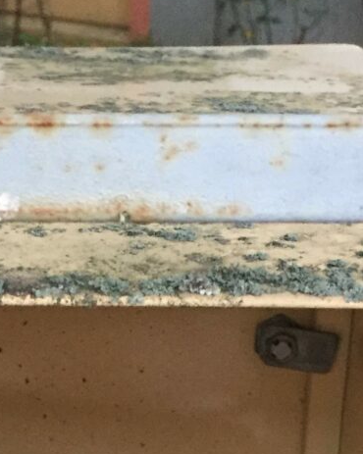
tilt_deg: -28.3
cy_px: 523
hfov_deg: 16.3
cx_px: 81
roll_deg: +0.2
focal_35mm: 94
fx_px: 1263
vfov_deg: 19.4
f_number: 2.2
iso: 250
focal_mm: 4.15
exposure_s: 1/33
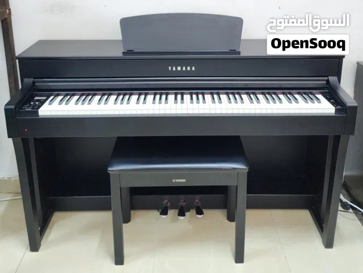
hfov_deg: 73.9
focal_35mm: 23
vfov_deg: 58.9
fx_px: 241
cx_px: 182
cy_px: 136
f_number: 1.8
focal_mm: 6.4
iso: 640
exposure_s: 1/120
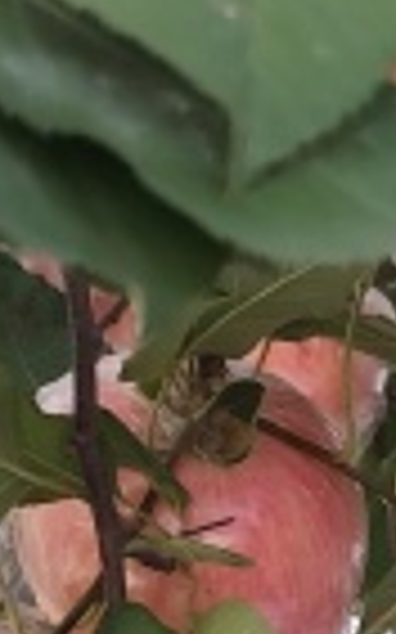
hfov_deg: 6.5
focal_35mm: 184
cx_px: 1206
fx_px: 3180
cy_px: 906
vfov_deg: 11.0
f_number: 1.65
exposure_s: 1/100
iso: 80
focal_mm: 6.14
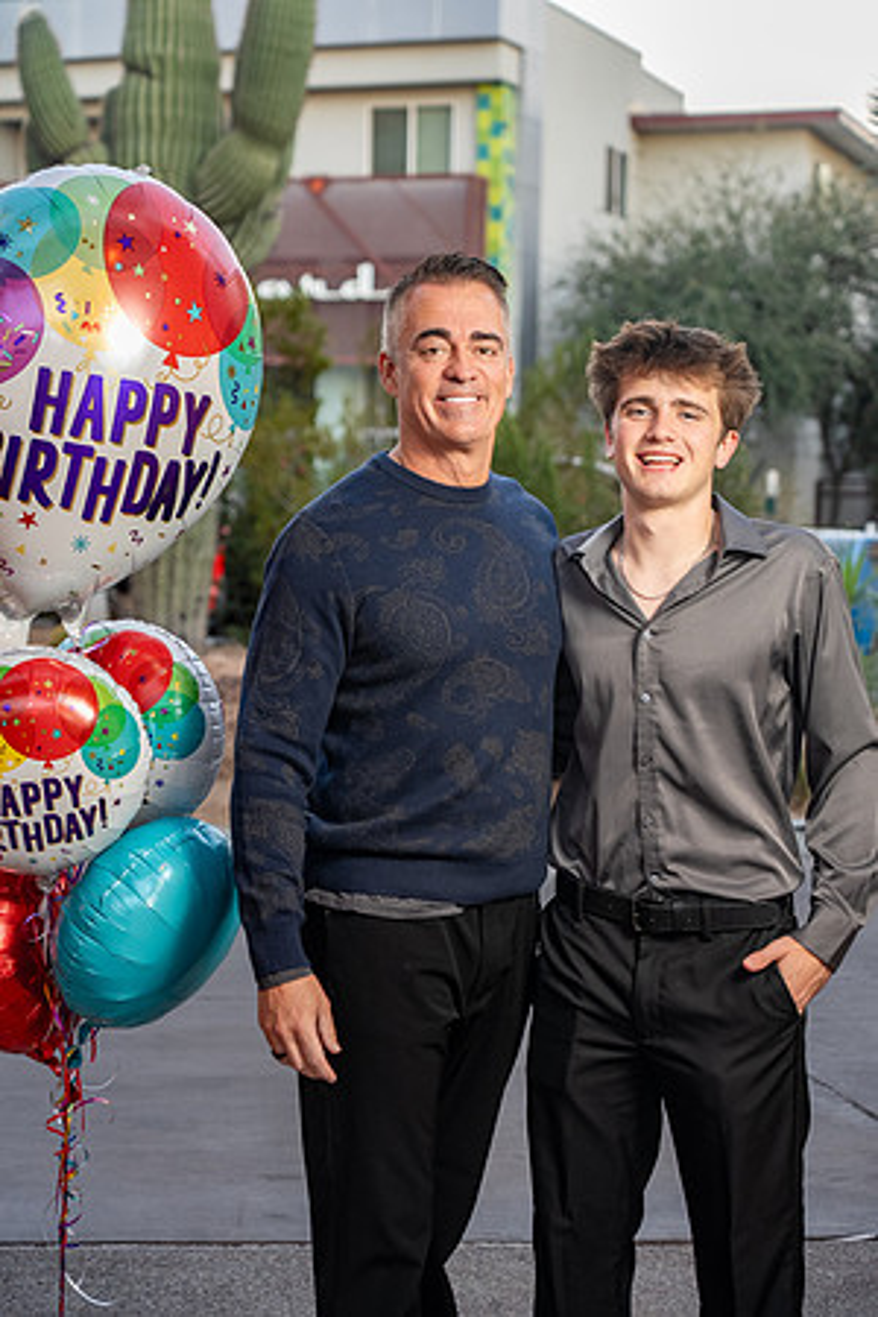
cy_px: 658
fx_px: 2561
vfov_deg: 28.8
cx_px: 439
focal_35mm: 70
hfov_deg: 19.5
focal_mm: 70
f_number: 4
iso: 800
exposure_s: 1/80
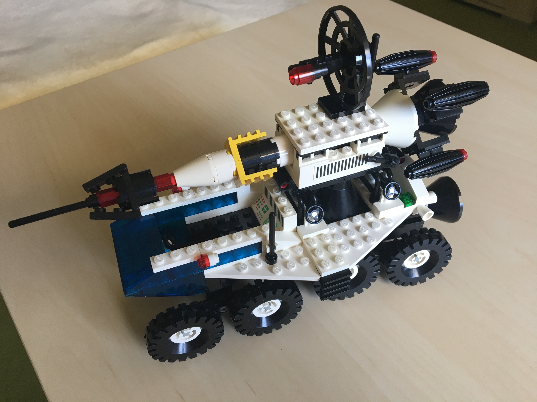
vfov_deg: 48.2
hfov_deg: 61.7
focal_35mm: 29
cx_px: 268
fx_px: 450
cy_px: 201
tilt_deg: -45.2
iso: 32
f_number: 2.2
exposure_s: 1/33
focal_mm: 4.15
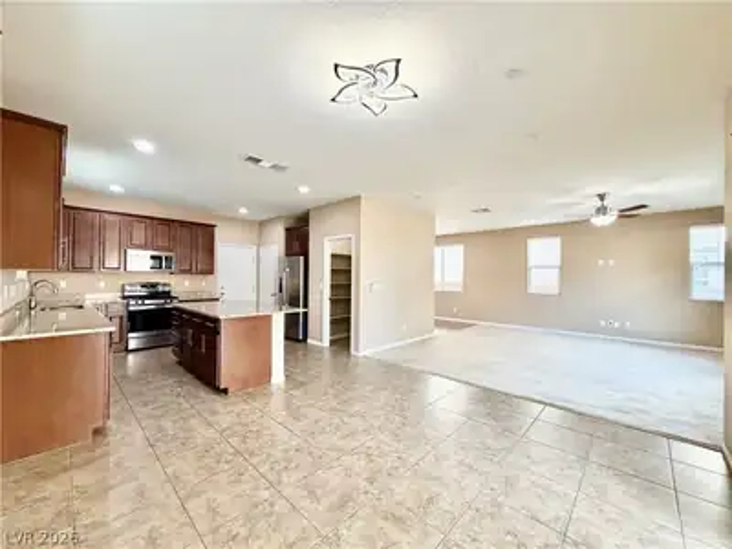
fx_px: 296
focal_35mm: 14
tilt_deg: +0.4
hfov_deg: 102.1
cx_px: 366
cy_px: 274
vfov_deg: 85.7
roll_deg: +0.1
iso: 250
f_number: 2.2
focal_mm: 2.22
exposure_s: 1/120
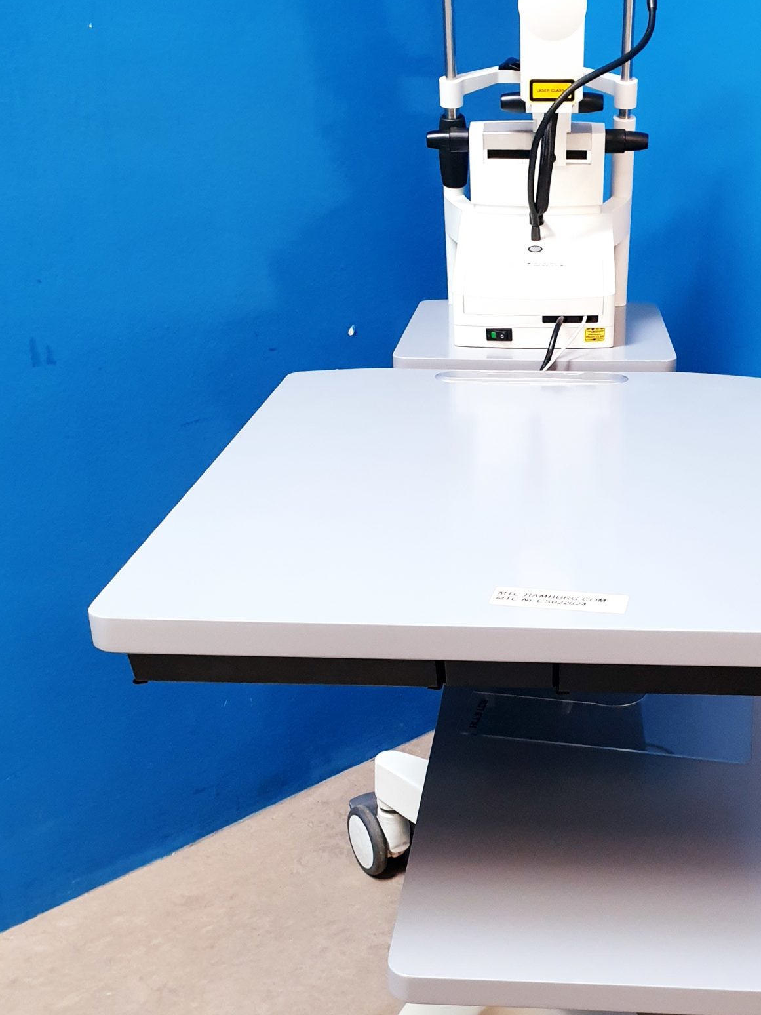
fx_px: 1260
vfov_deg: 43.3
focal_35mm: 43
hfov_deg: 33.2
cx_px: 519
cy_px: 664
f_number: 2.4
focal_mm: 4.3
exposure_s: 1/50
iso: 400
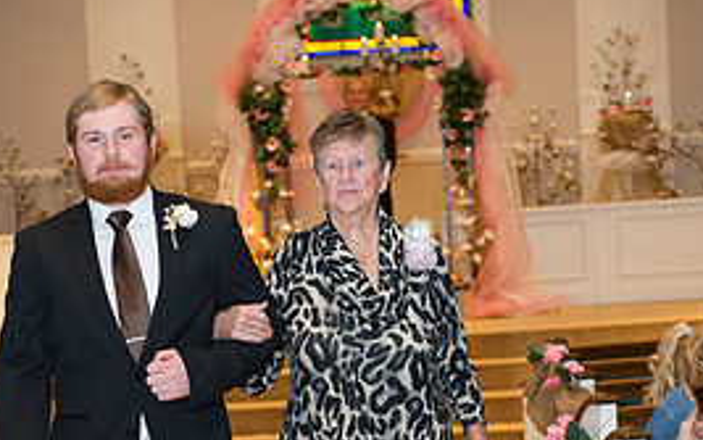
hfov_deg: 17.4
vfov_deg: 10.8
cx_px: 330
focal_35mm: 120
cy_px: 424
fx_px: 2300
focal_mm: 70
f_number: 4.5
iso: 1600
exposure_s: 1/125
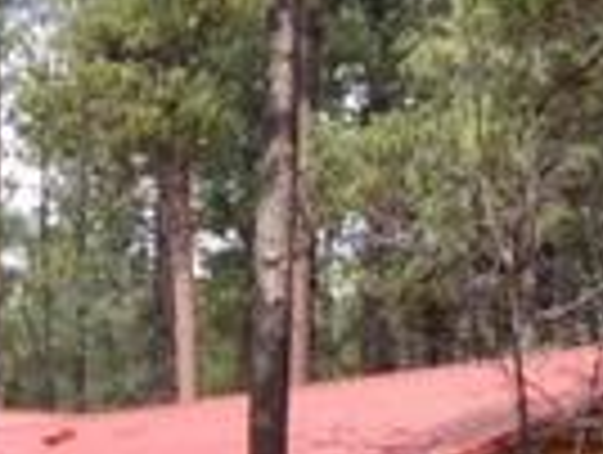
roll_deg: +0.6
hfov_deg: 14.0
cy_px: 710
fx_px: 2408
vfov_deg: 10.4
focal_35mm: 138
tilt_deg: -1.3
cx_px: -68
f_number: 2.2
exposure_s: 1/494
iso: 32
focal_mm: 4.15
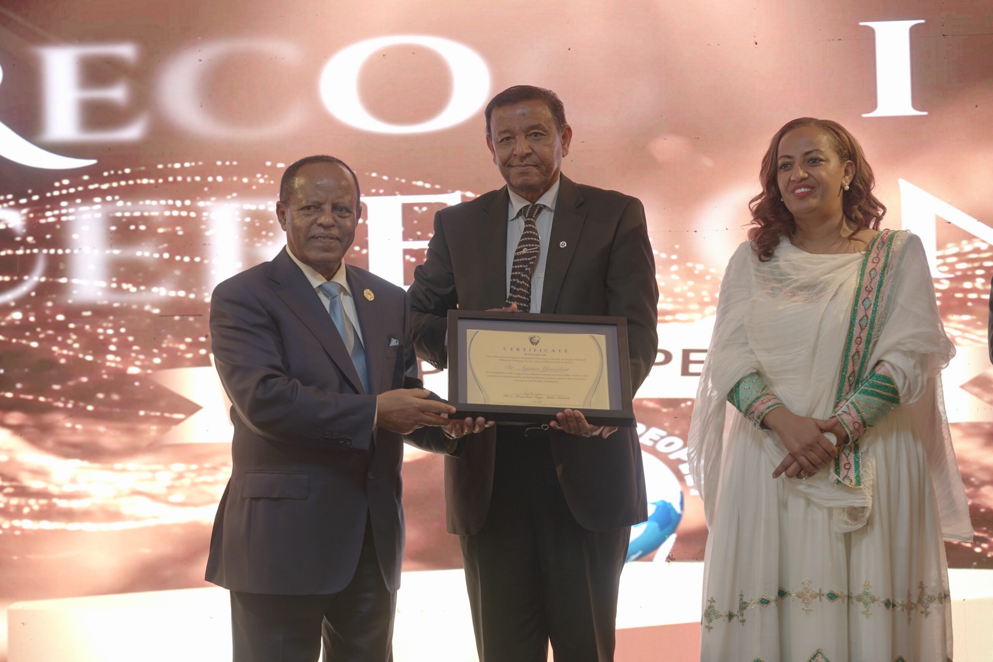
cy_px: 331
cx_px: 496
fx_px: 2345
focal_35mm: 85
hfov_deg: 23.9
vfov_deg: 16.1
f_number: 3.2
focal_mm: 85
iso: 1000
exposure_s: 1/50
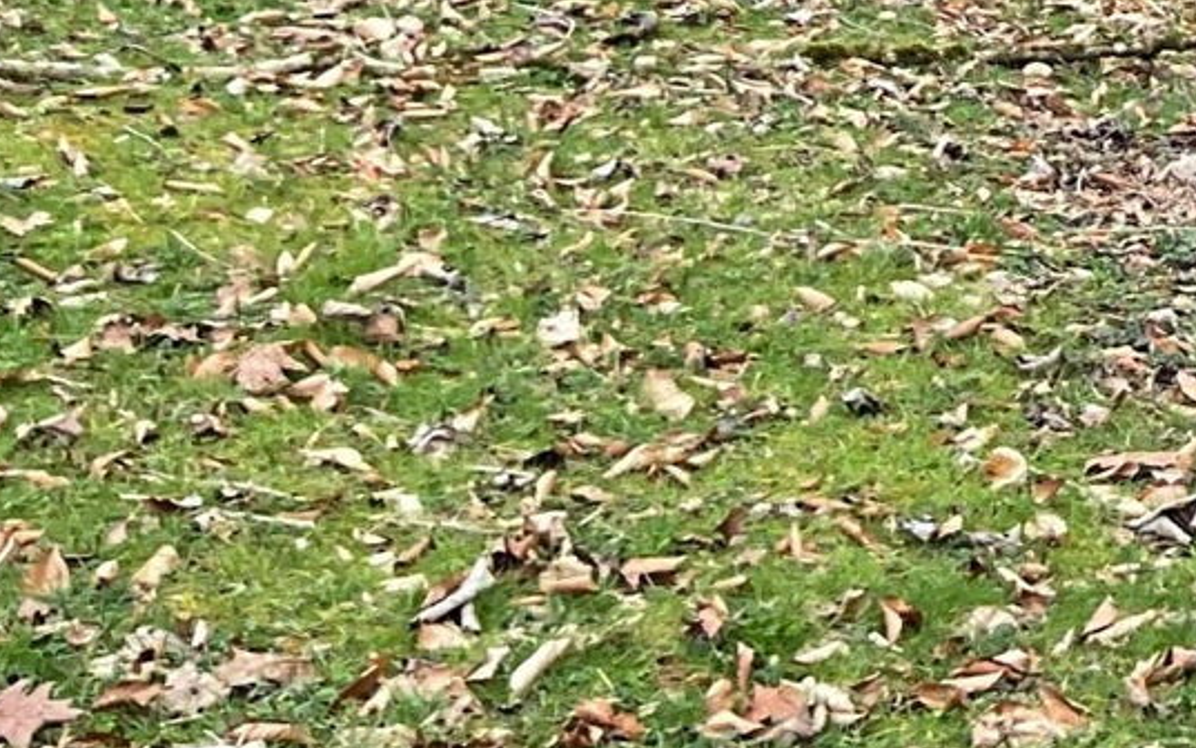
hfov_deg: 15.0
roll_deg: -3.3
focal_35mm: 122
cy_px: -695
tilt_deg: -2.2
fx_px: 3978
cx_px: 2130
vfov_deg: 10.0
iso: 16
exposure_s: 1/222
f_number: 1.8
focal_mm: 3
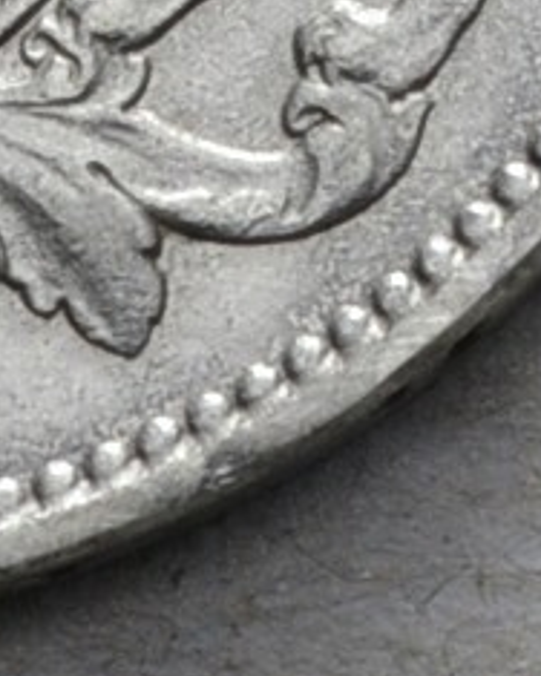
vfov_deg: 2.8
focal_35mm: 678
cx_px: 941
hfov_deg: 2.3
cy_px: -524
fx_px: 13570
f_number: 14
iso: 400
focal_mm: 46
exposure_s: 1/250
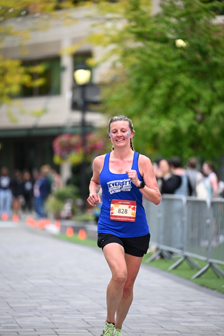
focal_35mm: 200
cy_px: 168
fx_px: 1865
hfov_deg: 6.9
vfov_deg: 10.3
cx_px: 112
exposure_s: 1/1600
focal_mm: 200
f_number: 2.8
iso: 640
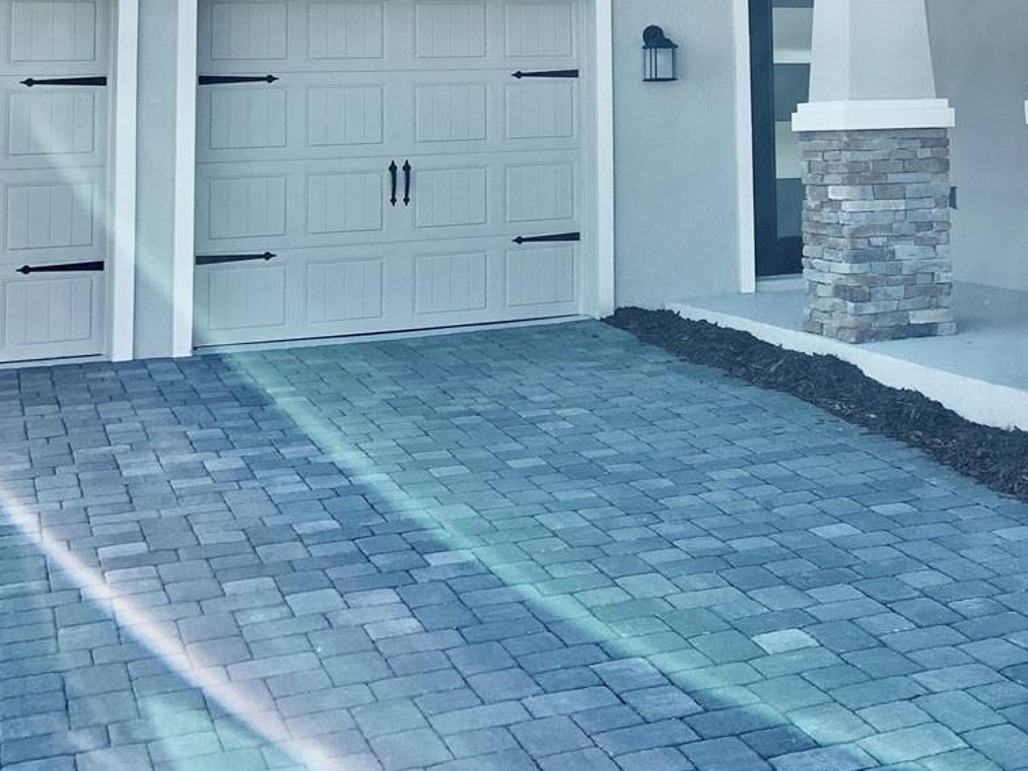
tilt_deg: +5.6
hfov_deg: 33.6
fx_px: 1633
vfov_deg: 25.0
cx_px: 859
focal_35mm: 55
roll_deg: +0.9
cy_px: -40
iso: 25
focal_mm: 4.25
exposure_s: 1/1953
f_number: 1.8
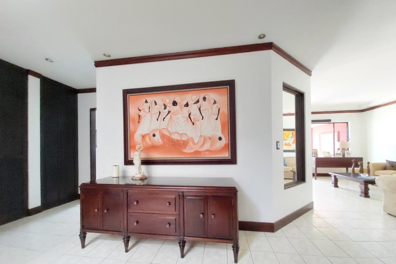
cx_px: 199
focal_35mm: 13
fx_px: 143
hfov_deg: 108.3
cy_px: 151
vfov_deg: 84.9
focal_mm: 1.42
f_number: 2.2
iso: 640
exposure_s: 1/15
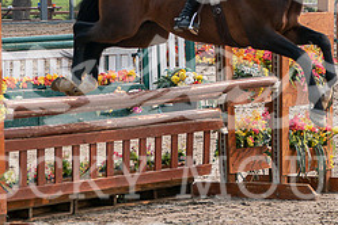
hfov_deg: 5.5
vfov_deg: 3.7
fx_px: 3492
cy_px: 55
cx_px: 244
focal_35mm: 372
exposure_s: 1/1000
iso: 500
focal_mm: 160
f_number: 5.6
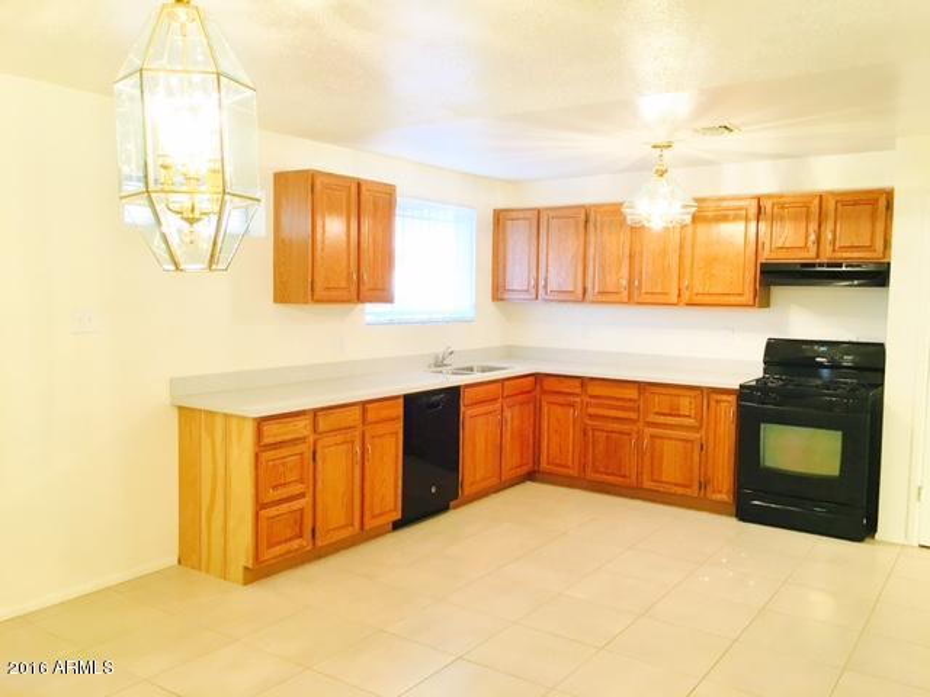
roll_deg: -1.0
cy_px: 348
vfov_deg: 48.2
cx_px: 465
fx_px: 779
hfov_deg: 61.7
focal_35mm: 29
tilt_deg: -4.6
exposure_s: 1/30
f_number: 2.2
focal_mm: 4.15
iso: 80
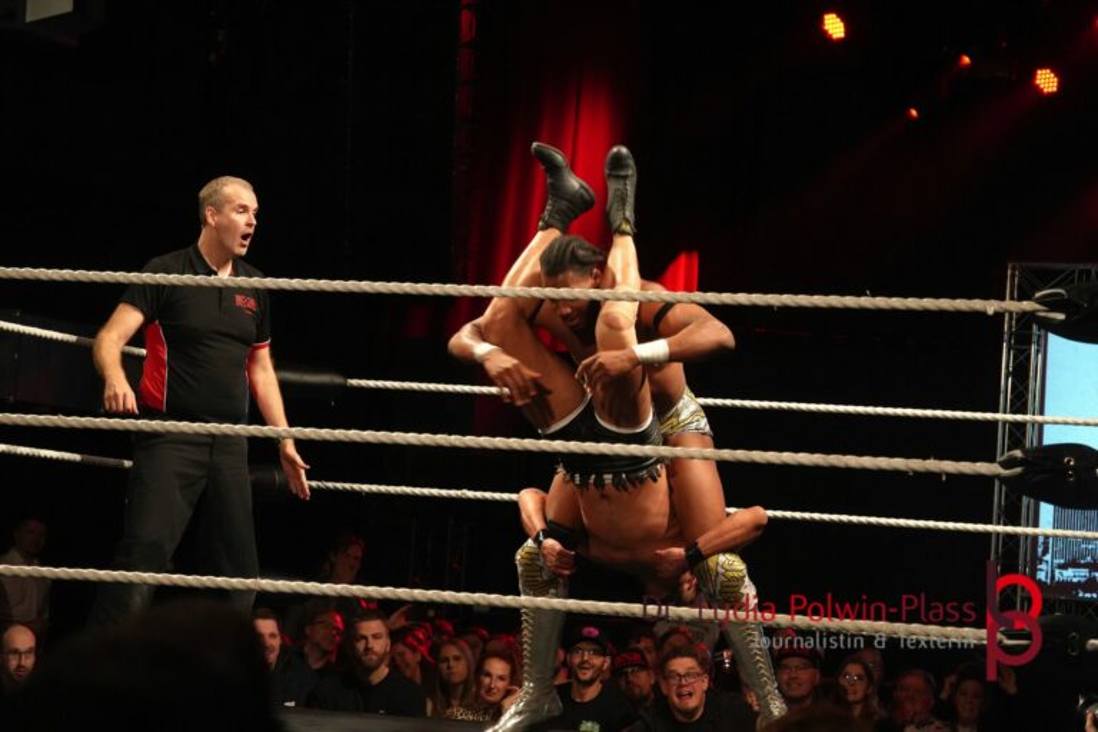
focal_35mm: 114
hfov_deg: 17.9
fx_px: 3477
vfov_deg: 12.0
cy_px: 366
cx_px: 549
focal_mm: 76
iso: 5000
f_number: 5
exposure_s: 1/160
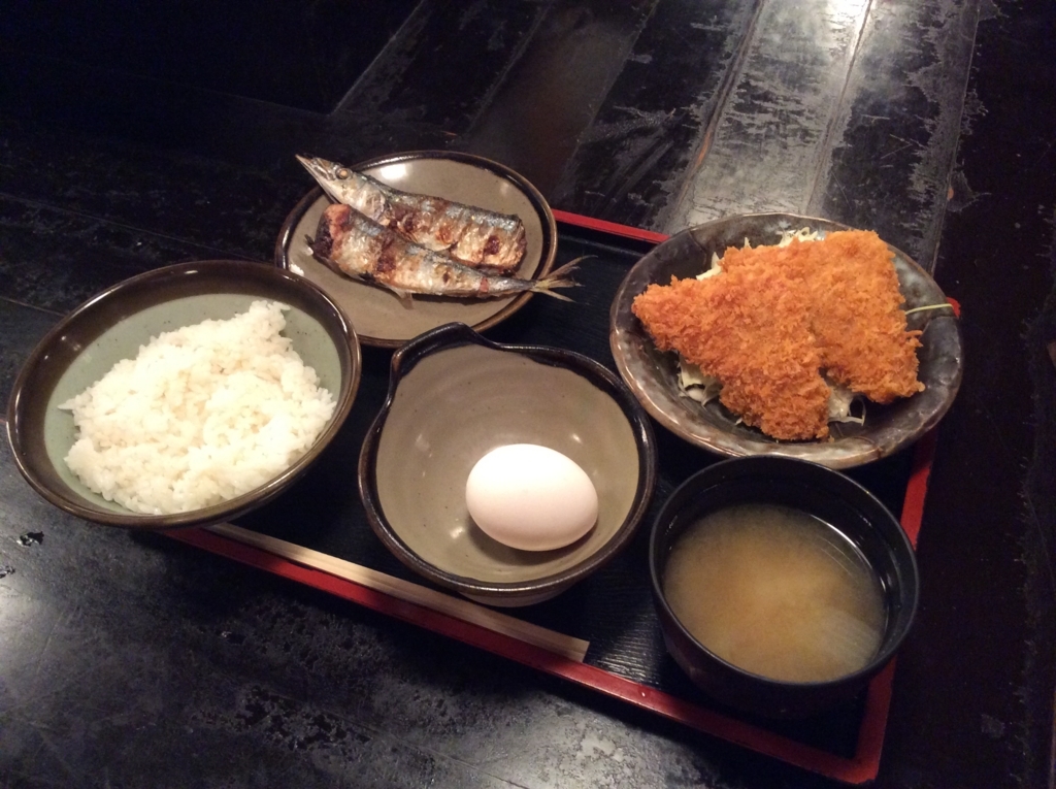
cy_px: 394
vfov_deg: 44.1
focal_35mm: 32
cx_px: 528
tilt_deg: -51.2
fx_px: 975
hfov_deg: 56.9
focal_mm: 3.3
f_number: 2.4
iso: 320
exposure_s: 1/20
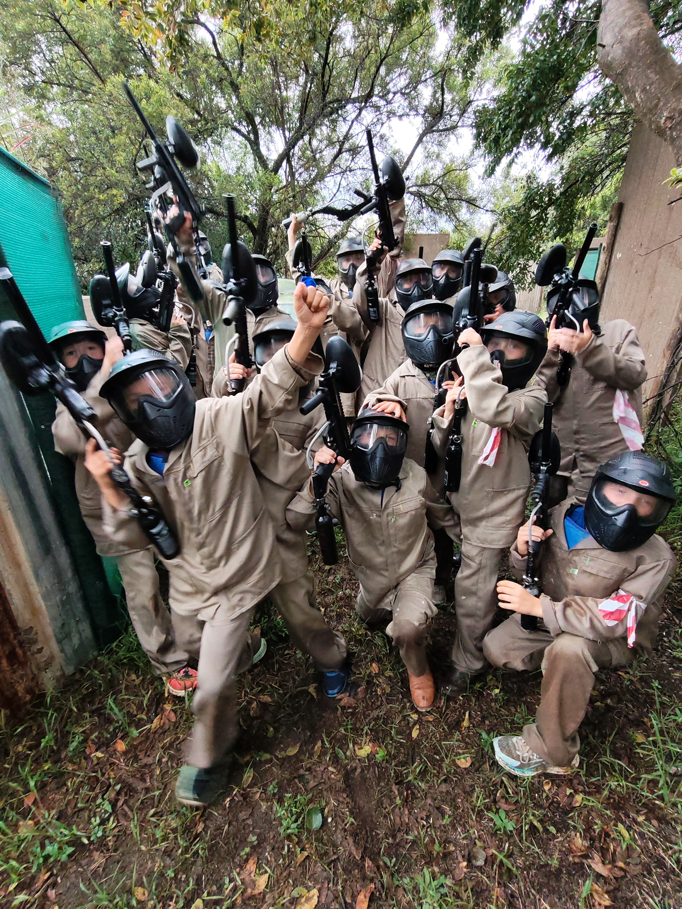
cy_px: 454
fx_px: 420
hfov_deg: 78.1
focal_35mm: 16
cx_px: 341
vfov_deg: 94.5
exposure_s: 1/33
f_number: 2.2
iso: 125
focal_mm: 1.96
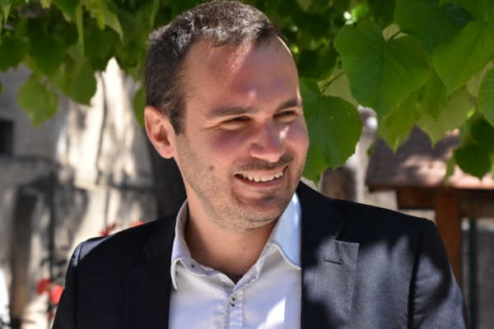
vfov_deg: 12.2
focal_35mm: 112
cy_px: 164
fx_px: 1544
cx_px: 247
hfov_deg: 18.2
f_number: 9
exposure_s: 1/1250
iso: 1600
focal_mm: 75
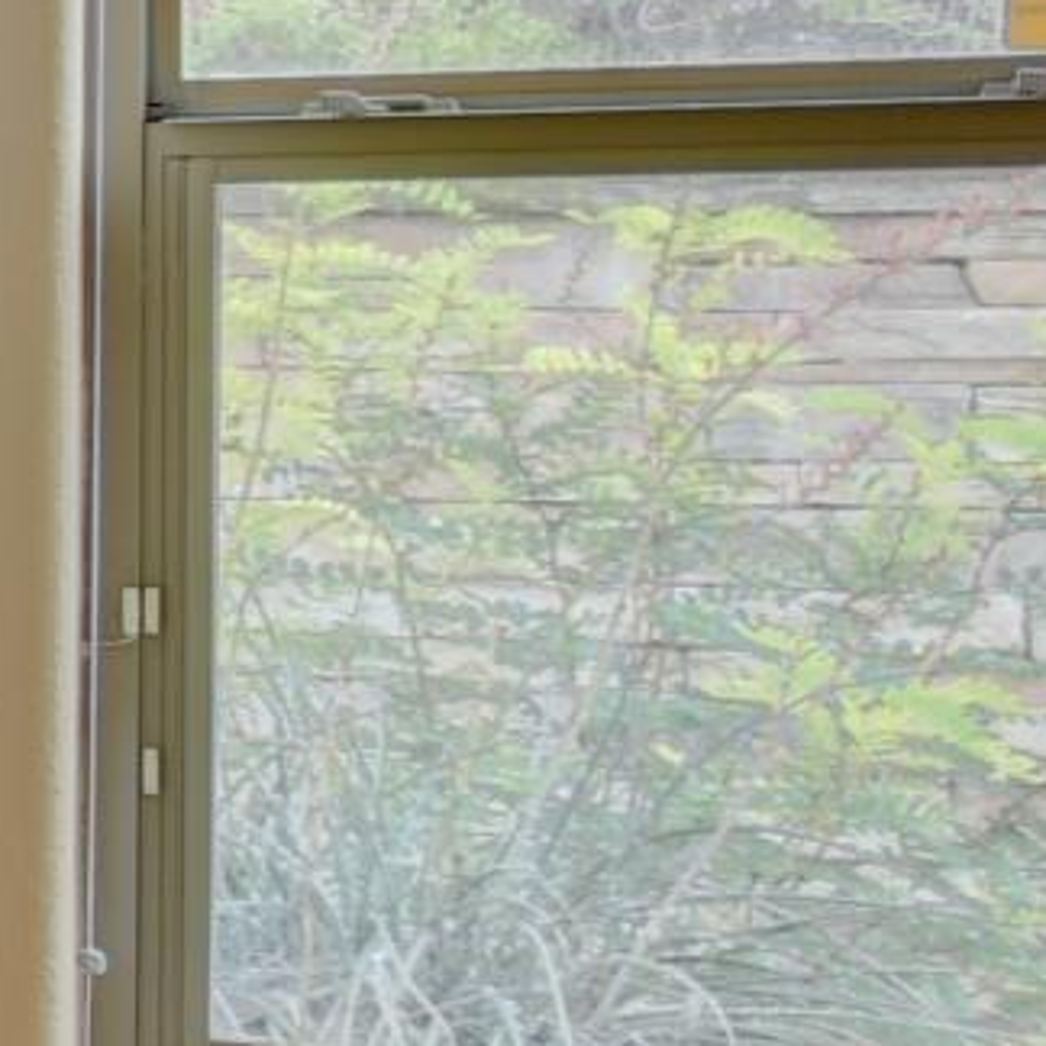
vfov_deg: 14.7
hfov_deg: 8.1
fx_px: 4034
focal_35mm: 118
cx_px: -3186
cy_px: 354
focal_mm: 10
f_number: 4.5
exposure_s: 1/15
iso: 100
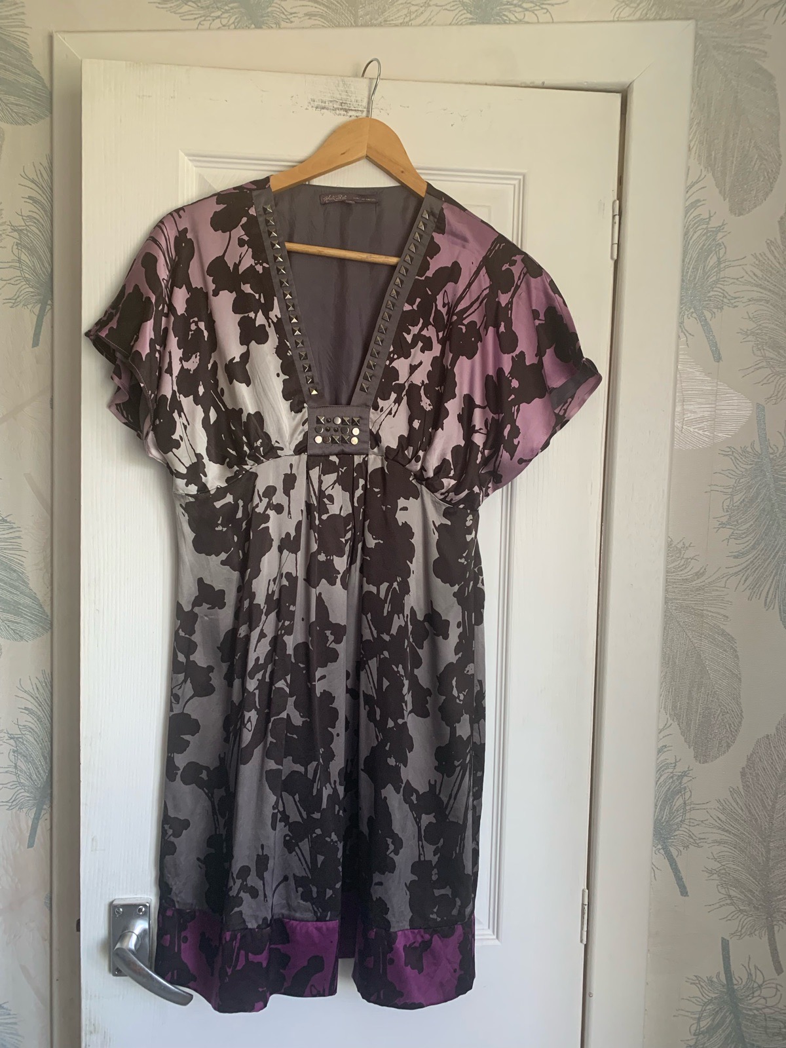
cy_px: 524
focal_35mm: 26
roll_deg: -2.0
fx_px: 787
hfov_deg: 53.1
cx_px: 393
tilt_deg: -4.5
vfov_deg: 67.3
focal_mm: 4.25
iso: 100
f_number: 1.8
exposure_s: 1/100
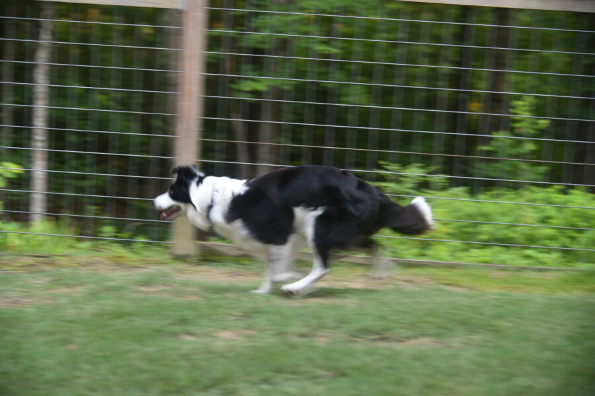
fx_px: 1091
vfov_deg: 20.6
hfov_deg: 30.5
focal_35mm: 66
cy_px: 198
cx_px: 298
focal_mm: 66
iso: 450
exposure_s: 1/60
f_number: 4
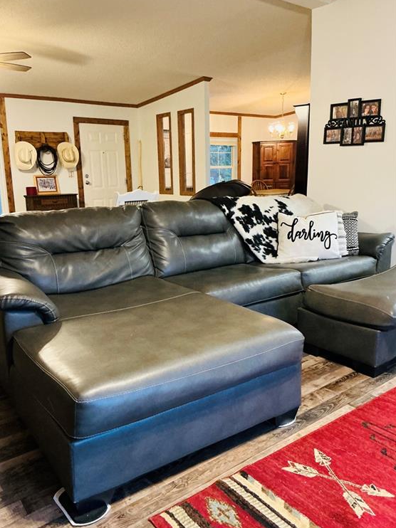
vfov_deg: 61.7
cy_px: 258
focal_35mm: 29
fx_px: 443
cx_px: 193
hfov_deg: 48.2
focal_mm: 3
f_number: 1.8
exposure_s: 1/30
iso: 250
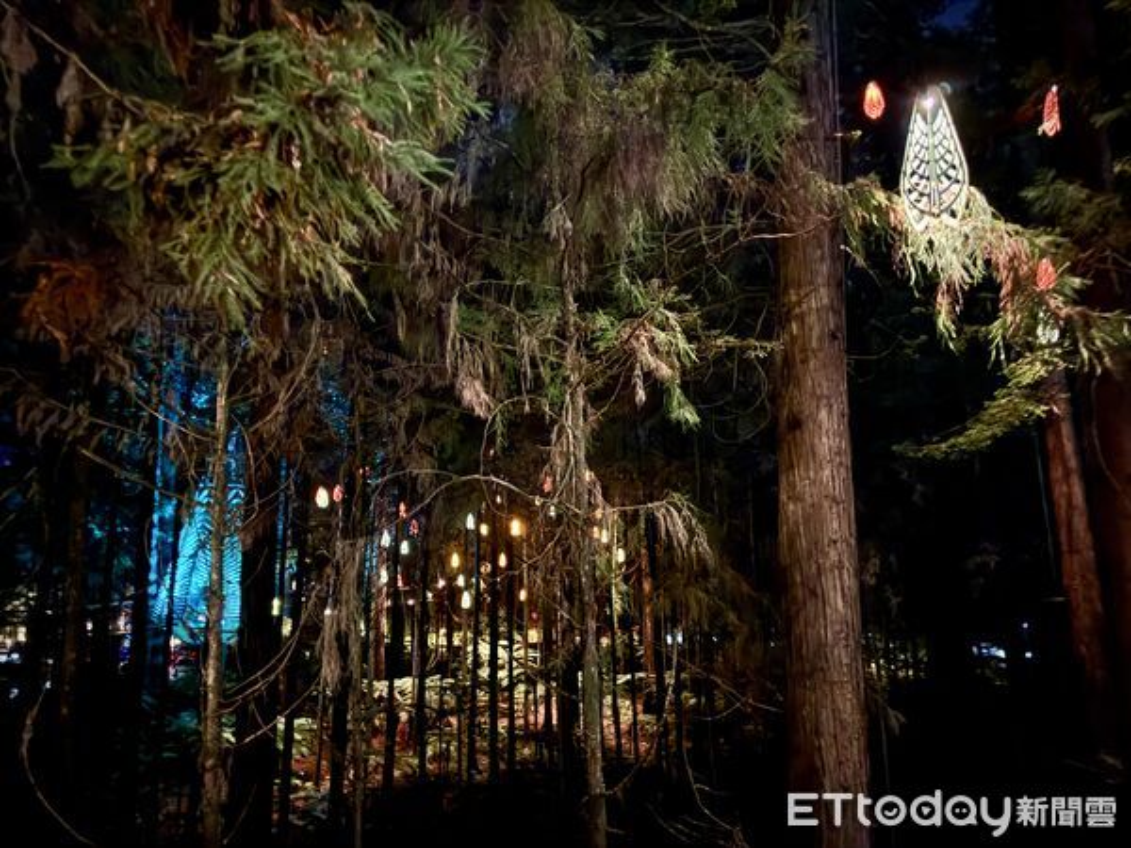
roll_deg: +0.5
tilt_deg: +9.4
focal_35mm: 24
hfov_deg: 71.6
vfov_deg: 56.8
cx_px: 566
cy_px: 424
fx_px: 784
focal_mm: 6.76
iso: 10000
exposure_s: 1
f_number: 1.78
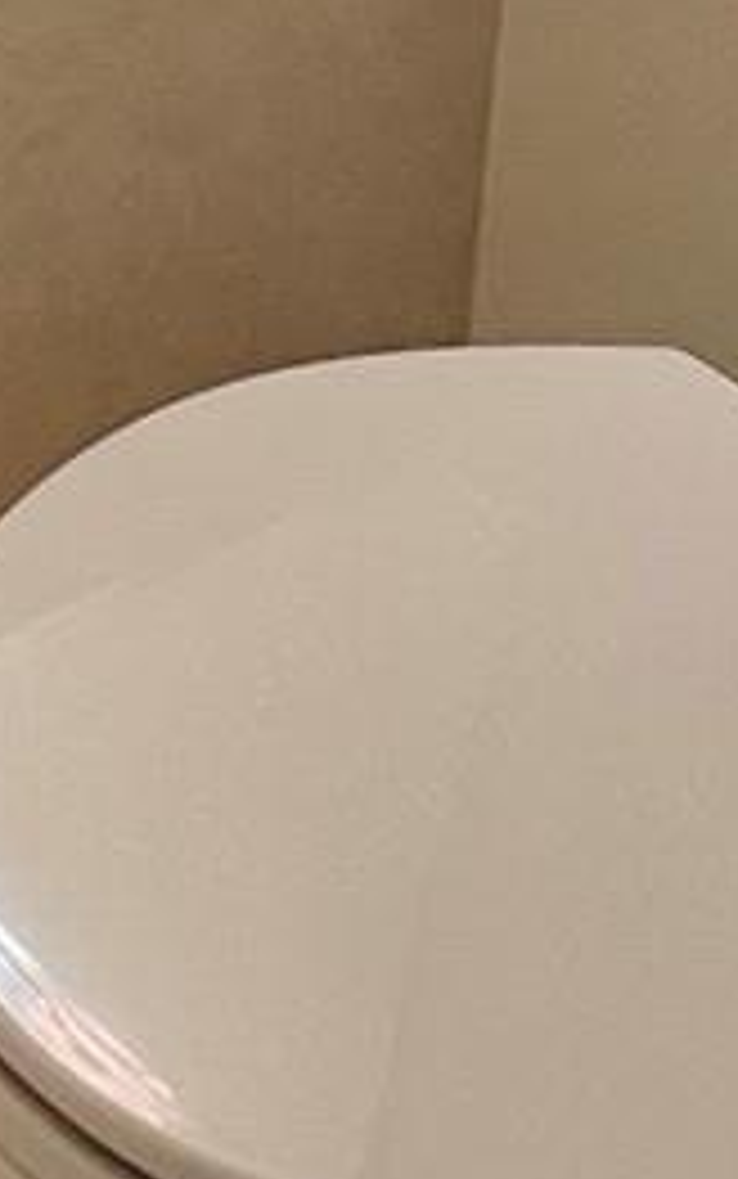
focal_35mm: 84
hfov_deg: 12.0
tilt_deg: -12.0
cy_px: -1089
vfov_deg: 18.1
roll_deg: +2.0
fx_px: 2700
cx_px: -1112
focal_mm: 1.57
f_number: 1.8
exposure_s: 1/60
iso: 160
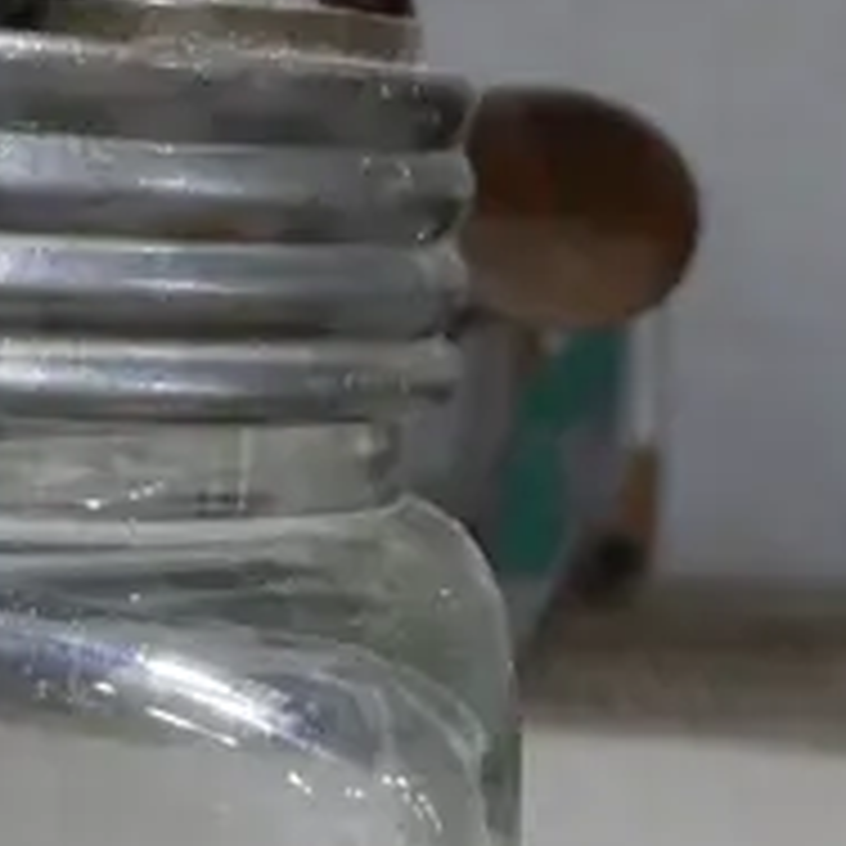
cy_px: 482
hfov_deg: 11.1
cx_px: -182
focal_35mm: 154
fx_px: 4258
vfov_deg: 11.3
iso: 1250
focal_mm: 16
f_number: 3.6
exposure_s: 1/60
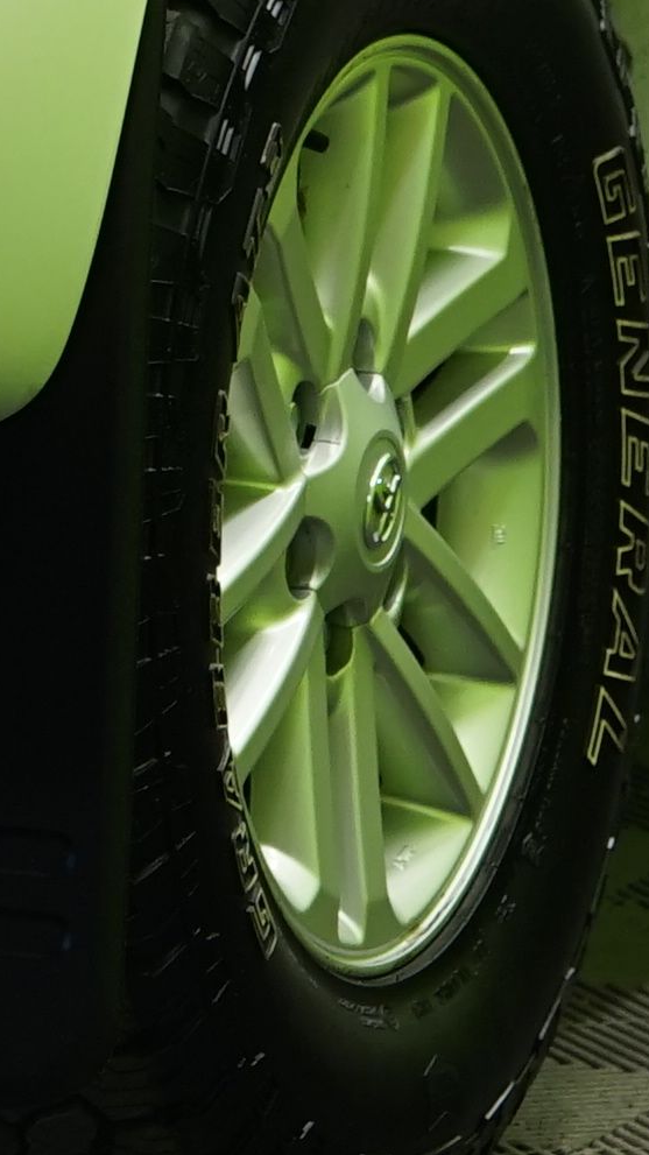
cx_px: -835
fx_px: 11265
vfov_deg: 5.8
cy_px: -821
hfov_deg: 3.3
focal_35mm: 368
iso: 500
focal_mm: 58
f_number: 5.6
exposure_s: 1/20
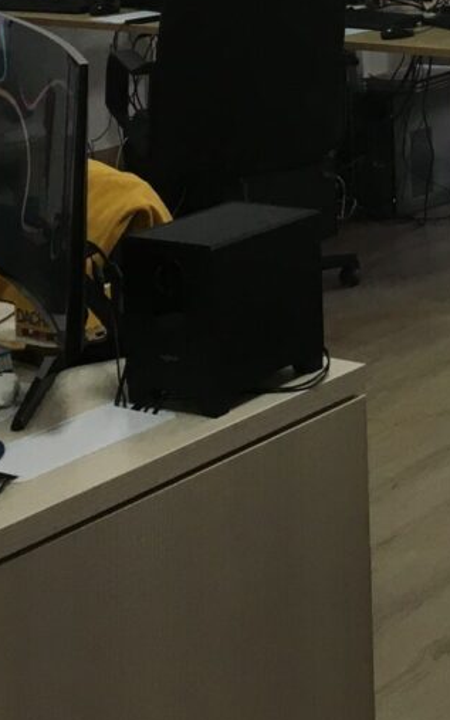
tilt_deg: -4.7
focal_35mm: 97
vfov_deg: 20.3
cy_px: -101
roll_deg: +1.7
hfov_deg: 12.9
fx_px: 1903
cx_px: 640
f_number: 2.2
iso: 32
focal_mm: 4.15
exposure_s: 1/33
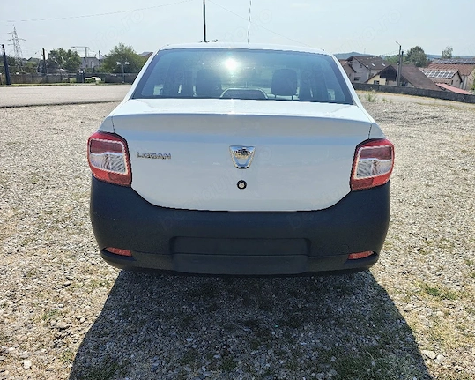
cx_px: 258
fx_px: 351
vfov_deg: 56.8
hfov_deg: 68.0
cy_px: 194
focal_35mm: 25
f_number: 1.6
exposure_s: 1/1250
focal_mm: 6.57
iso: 100
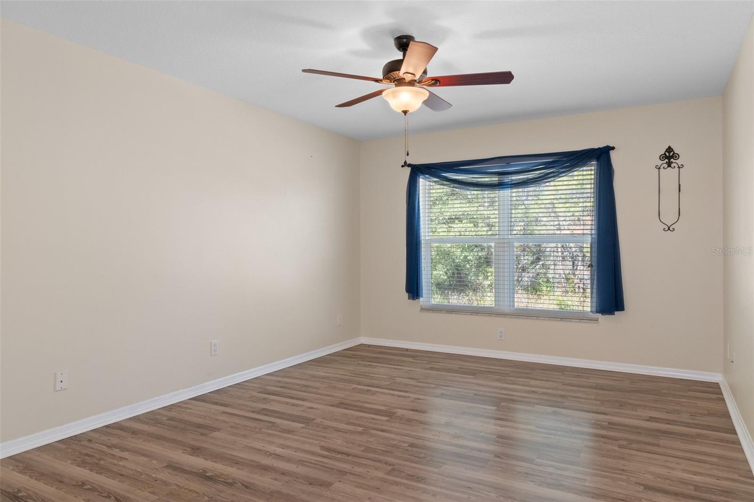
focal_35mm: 22
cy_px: 251
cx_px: 377
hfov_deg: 77.3
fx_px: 471
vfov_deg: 56.1
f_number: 8
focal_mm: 15
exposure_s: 1/2.5
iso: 500
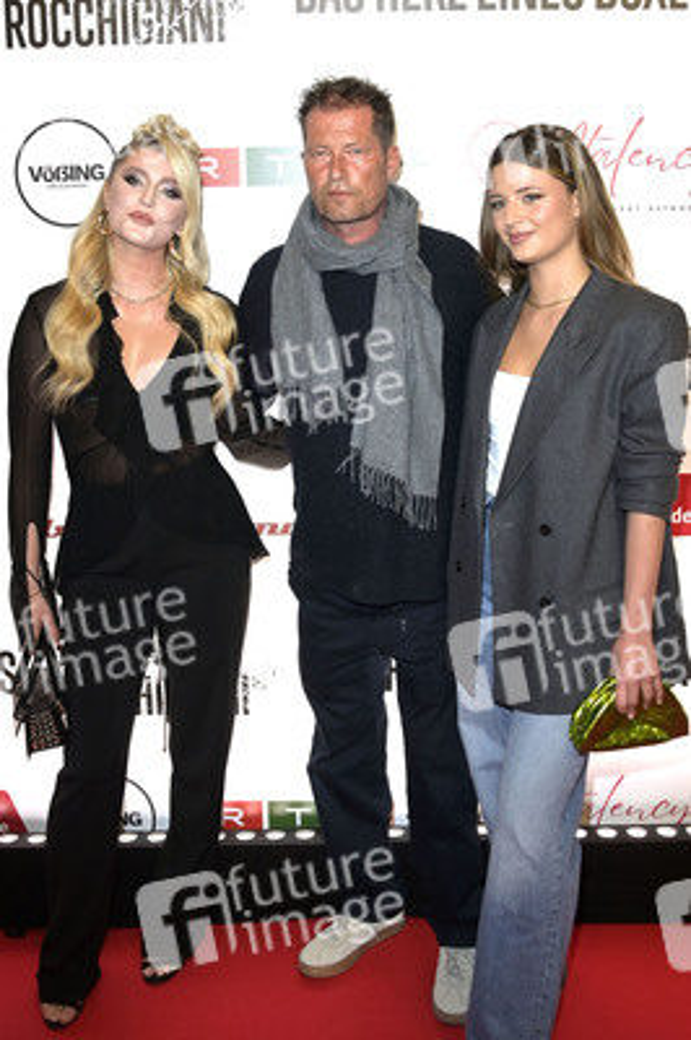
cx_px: 346
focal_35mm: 32
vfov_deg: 58.8
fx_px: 923
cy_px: 520
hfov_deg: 41.0
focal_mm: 32
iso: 500
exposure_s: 1/100
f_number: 5.6
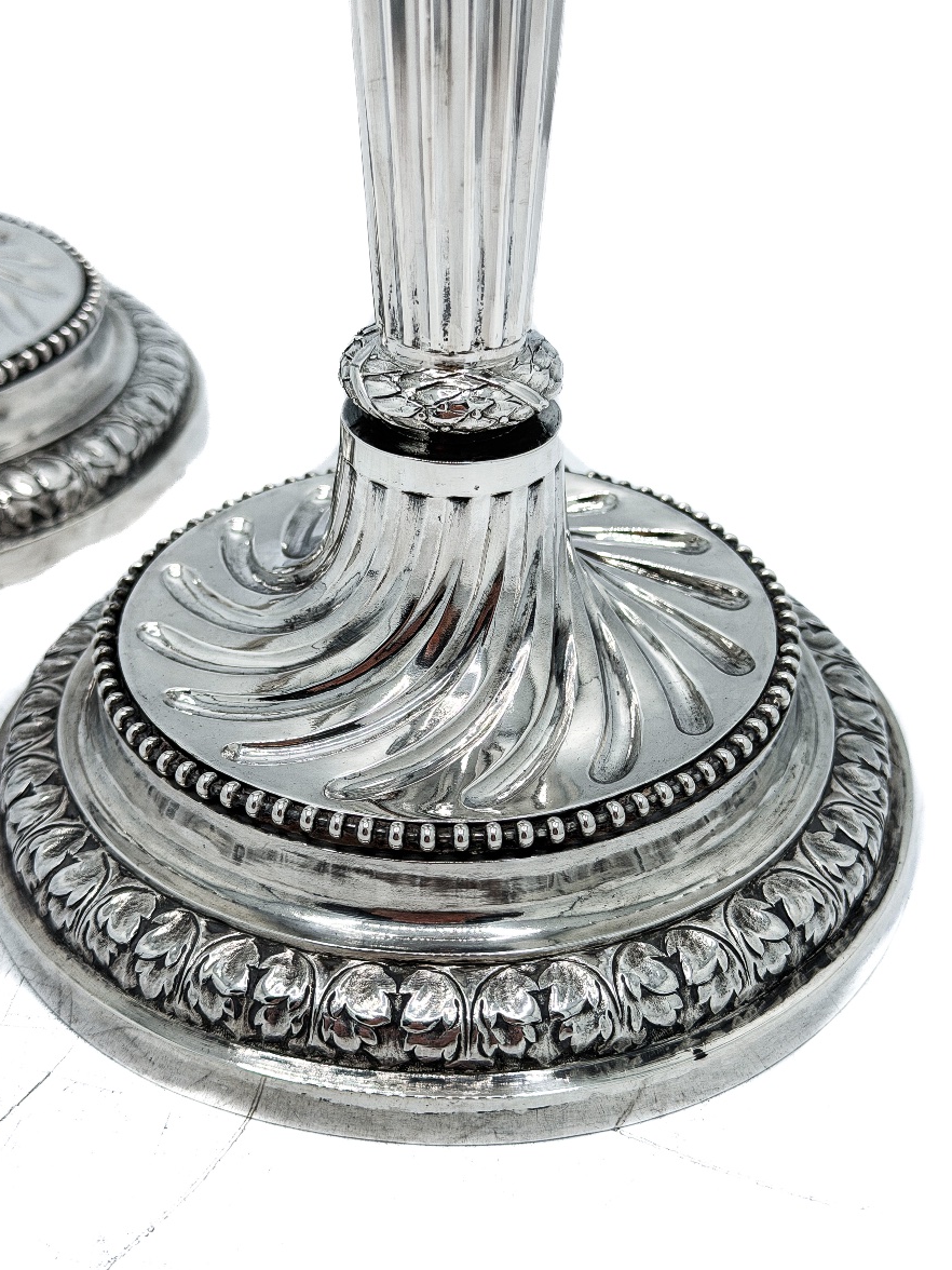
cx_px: 471
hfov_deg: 29.7
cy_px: 630
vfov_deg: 38.9
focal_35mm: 49
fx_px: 1797
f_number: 1.8
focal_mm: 6.76
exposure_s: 1/1700
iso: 64
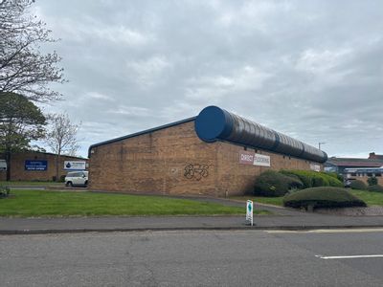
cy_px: 144
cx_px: 192
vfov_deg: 53.1
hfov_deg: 67.3
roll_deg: -0.6
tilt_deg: +6.4
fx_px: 288
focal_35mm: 26
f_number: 1.6
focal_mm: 5.96
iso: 50
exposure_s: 1/3311
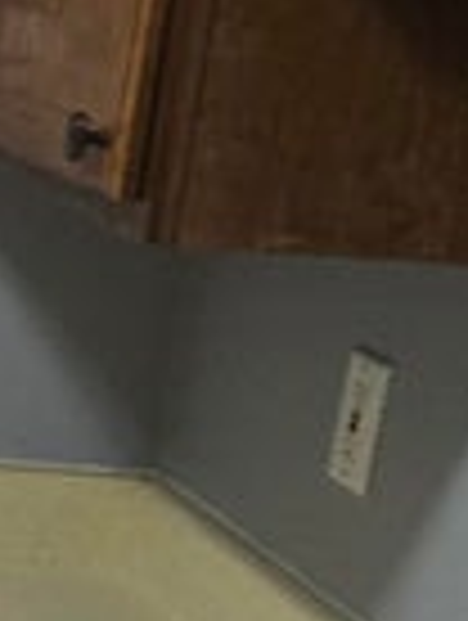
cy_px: 351
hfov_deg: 8.4
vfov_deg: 13.9
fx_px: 2552
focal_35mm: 142
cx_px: -1042
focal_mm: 5.4
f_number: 1.8
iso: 320
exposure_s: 1/120
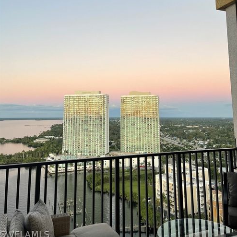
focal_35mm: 31
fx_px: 240
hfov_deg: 52.5
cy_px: 82
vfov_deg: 51.7
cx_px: 118
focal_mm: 5.1
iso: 80
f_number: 1.6
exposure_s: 1/120
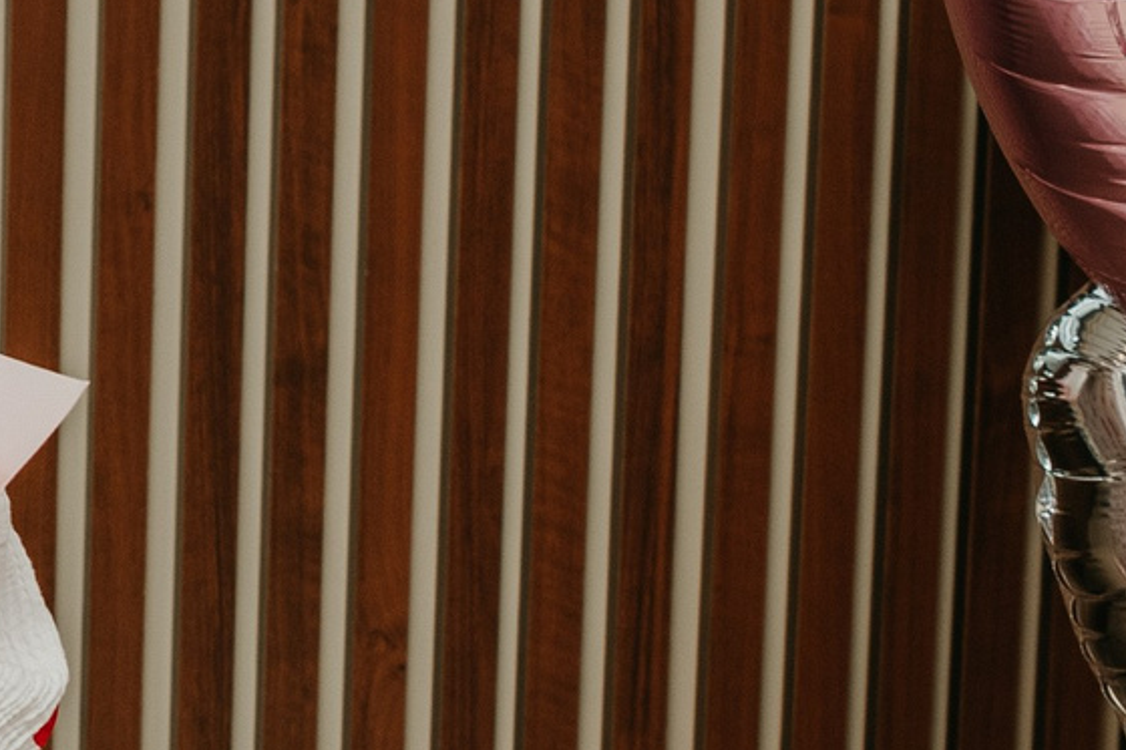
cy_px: 73
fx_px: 4596
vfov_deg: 9.3
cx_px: -630
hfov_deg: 13.1
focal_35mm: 147
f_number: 4
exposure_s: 1/160
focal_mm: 31
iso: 160
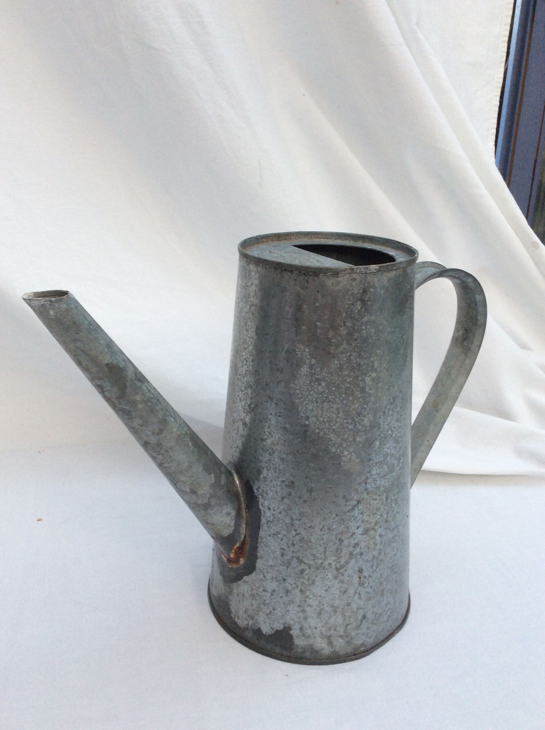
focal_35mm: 32
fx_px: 674
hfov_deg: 44.1
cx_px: 272
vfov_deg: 56.9
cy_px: 365
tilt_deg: -22.7
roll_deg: -0.5
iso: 50
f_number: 2.4
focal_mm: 3.3
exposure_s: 1/100
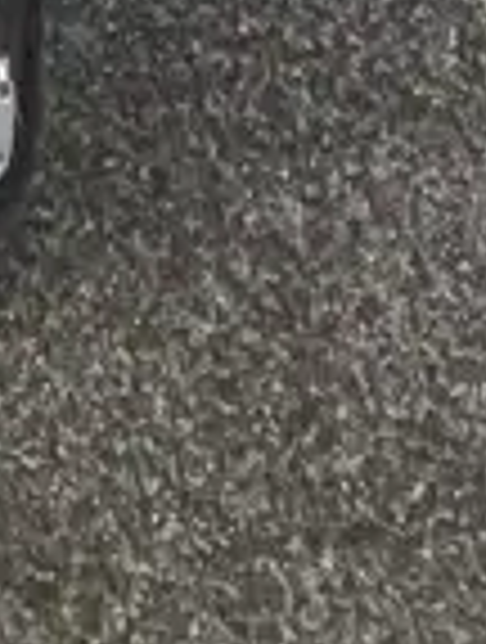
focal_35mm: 200
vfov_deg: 7.8
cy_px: -1617
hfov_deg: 7.2
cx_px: -495
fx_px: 3727
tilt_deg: -33.6
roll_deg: -1.4
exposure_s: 1/50
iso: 200
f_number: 1.8
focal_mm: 3.99
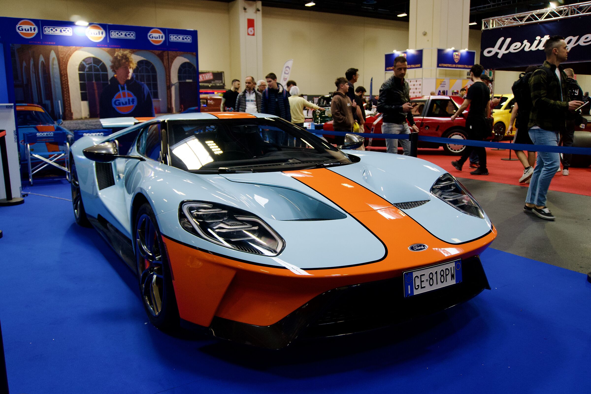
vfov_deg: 43.6
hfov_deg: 61.9
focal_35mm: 30
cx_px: 296
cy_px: 197
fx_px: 492
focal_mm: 20
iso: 800
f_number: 4
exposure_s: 1/160
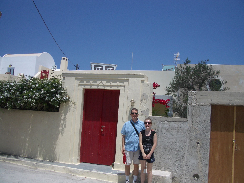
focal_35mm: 35
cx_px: 122
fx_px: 247
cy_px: 92
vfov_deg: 40.7
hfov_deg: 52.6
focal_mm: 5.8
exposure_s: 1/1000
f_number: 4.3
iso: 50
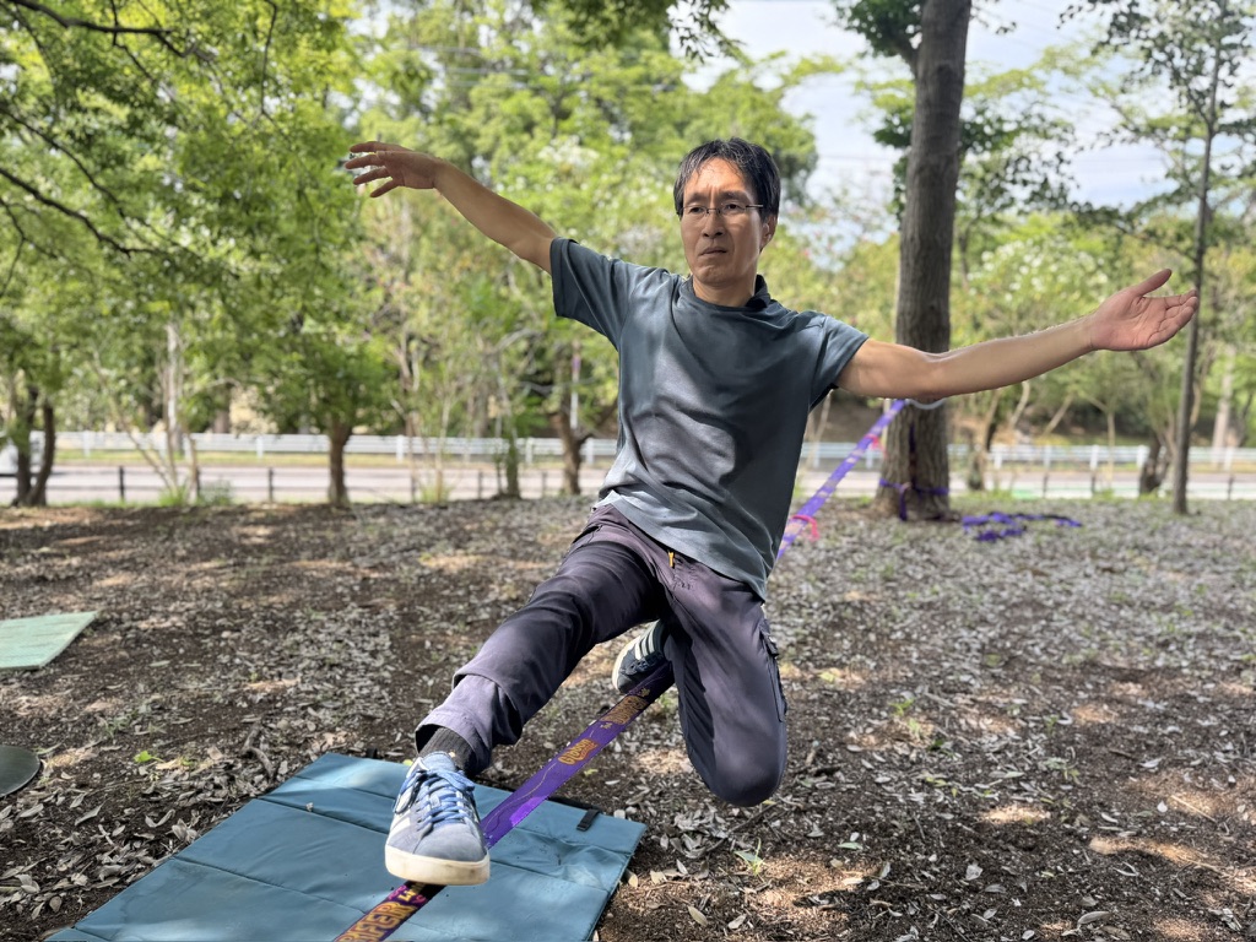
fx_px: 871
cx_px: 628
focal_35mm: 24
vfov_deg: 56.8
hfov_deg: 71.6
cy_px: 471
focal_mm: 6.76
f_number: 1.78
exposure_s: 1/460
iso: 80
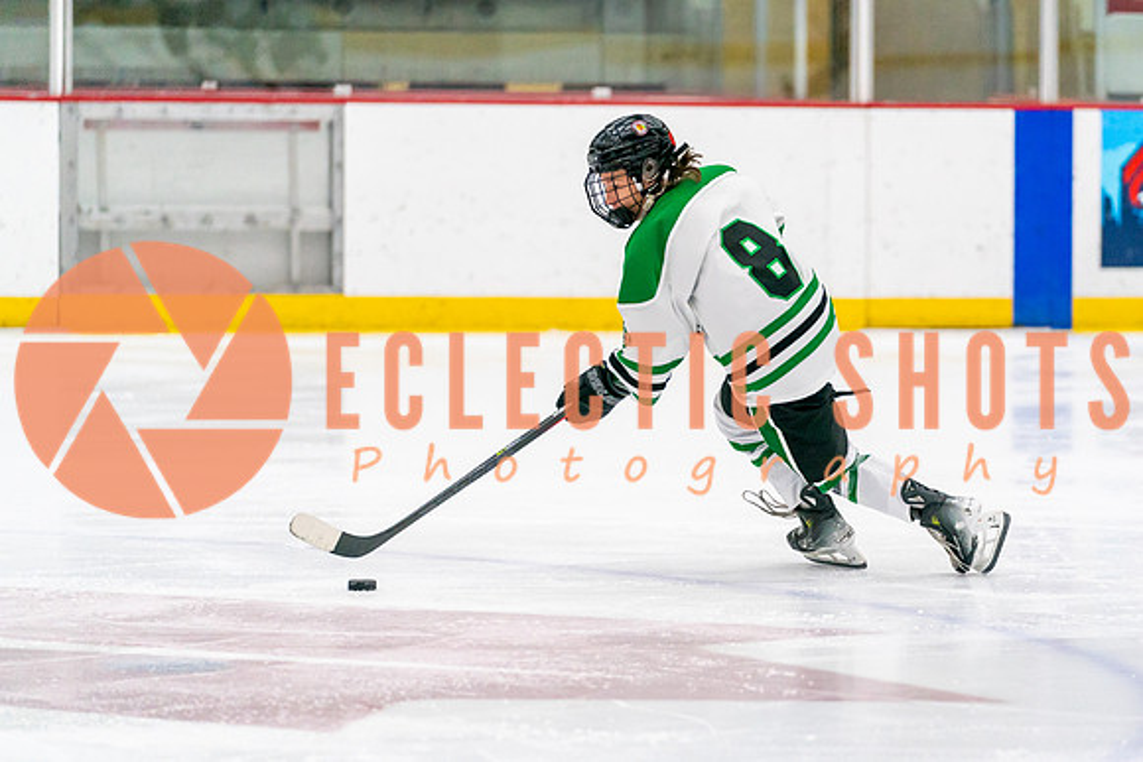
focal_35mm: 207
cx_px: 720
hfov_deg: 9.9
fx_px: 6586
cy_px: 416
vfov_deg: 6.6
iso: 3200
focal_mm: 162
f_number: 2.8
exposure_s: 1/1250
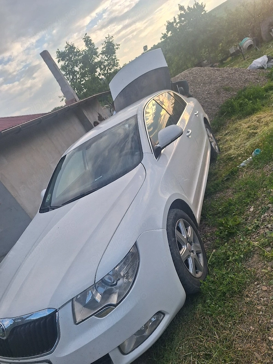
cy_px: 182
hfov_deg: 58.9
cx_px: 136
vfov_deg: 73.9
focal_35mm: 23
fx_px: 242
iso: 40
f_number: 1.8
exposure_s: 1/1250
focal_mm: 5.54
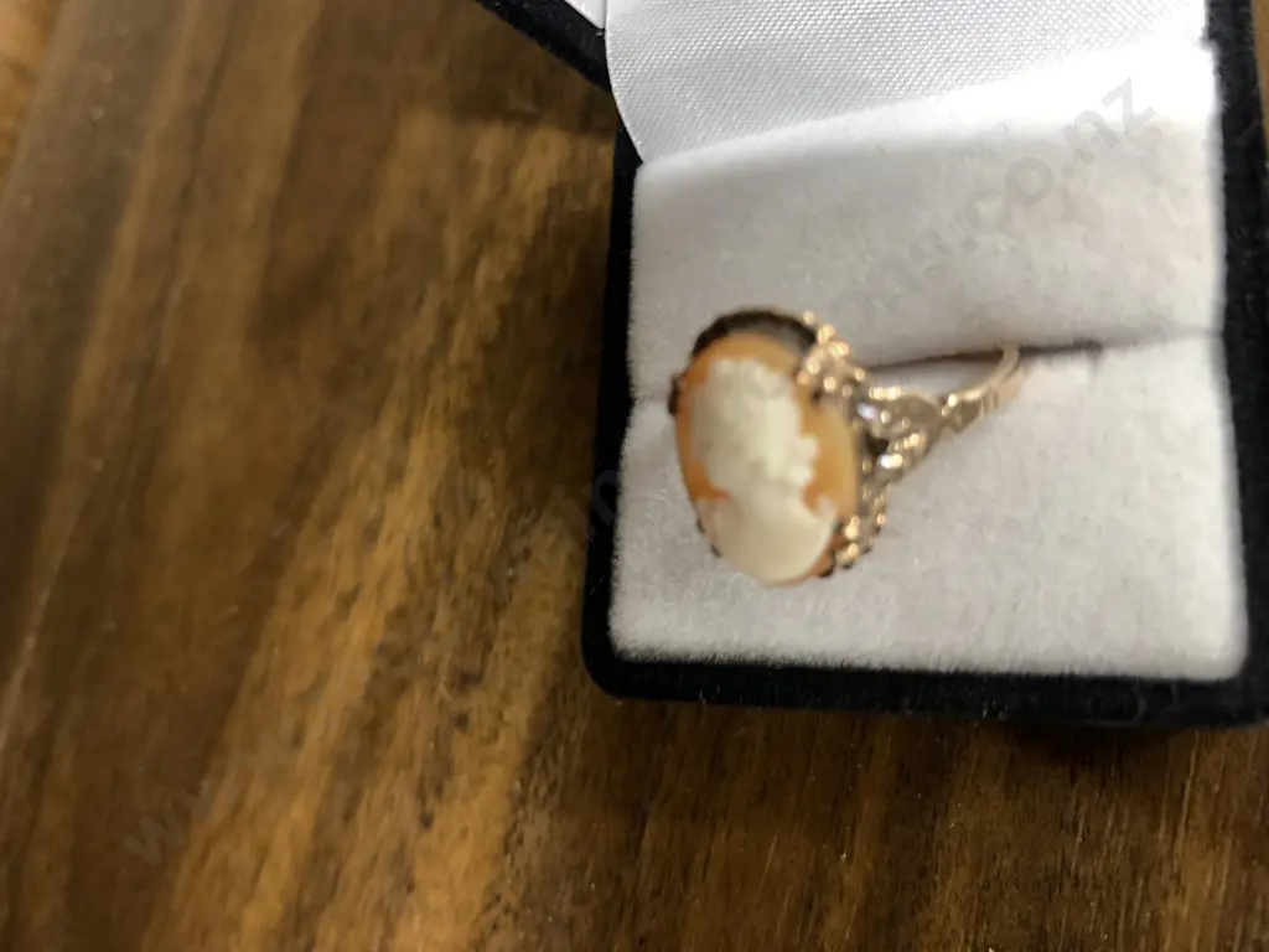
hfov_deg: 67.3
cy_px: 476
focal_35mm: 26
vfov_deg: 53.1
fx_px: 953
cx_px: 634
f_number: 1.8
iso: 320
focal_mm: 4.25
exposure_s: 1/25
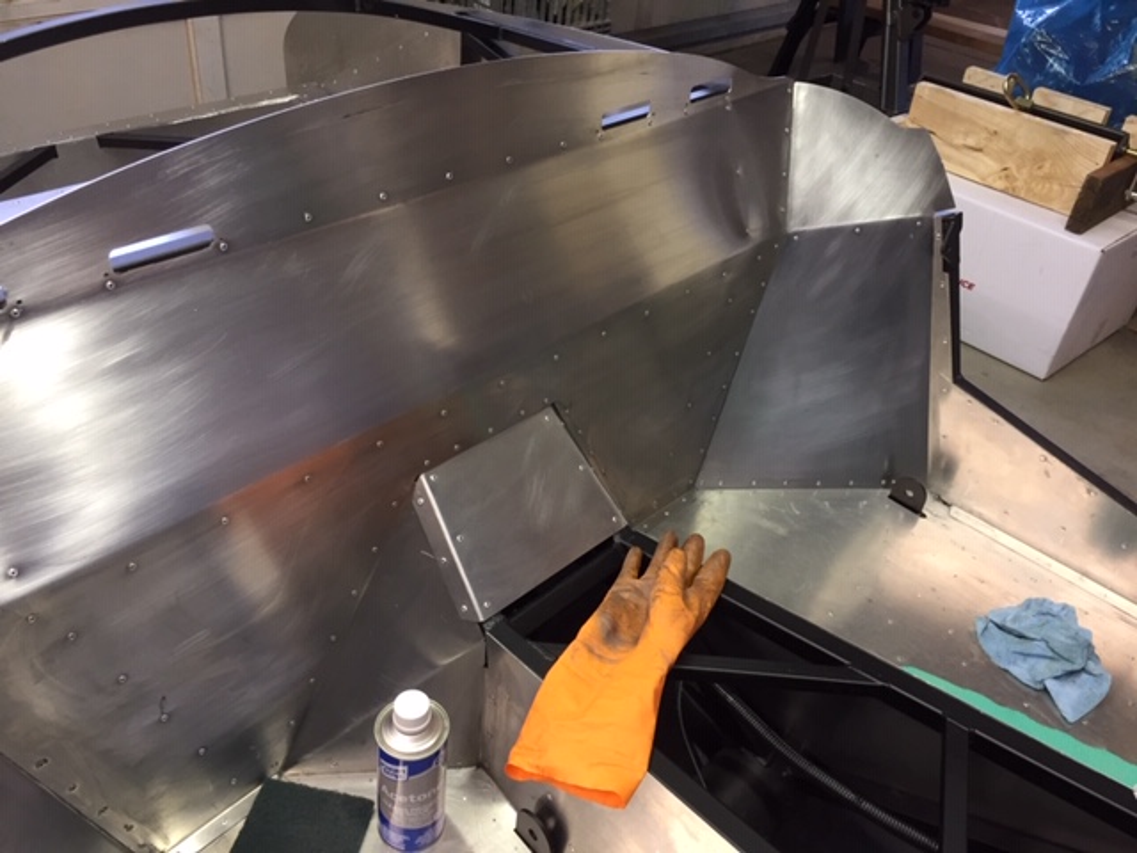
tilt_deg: -36.9
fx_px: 953
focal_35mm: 29
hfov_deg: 61.7
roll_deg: -5.7
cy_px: 426
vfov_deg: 48.2
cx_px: 568
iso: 50
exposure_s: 1/30
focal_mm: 4.15
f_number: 2.2
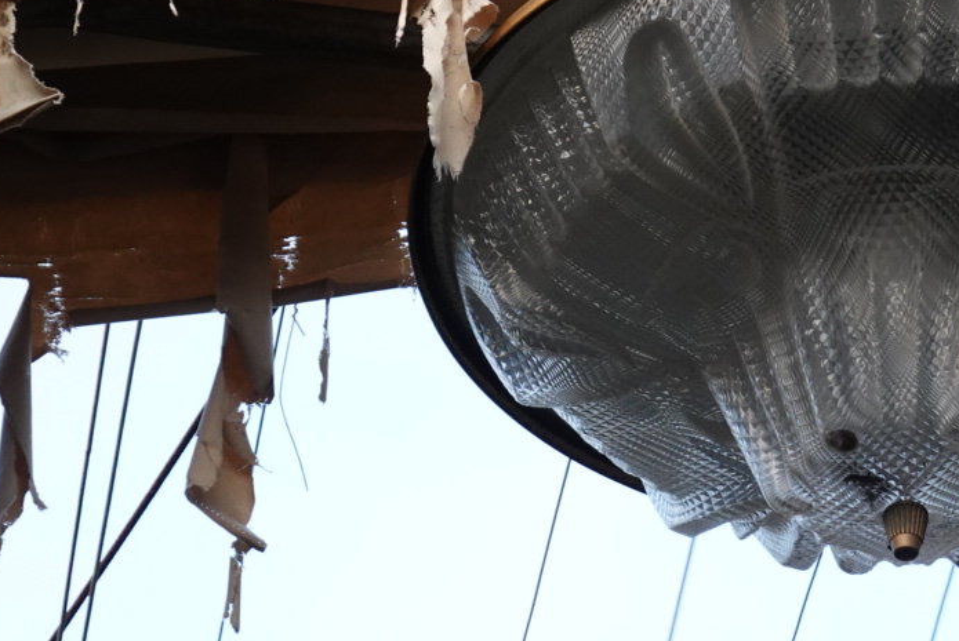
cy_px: 272
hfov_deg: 8.7
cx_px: 807
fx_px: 6320
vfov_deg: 5.8
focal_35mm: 237
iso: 640
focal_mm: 37.41
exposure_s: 1/125
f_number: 4
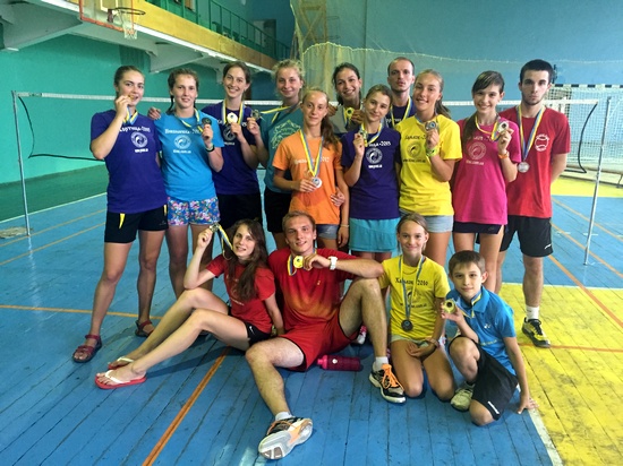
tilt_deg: -11.7
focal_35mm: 29
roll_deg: -1.9
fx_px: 522
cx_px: 312
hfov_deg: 61.7
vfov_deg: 48.2
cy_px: 233
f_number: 2.2
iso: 200
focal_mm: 4.15
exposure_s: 1/33
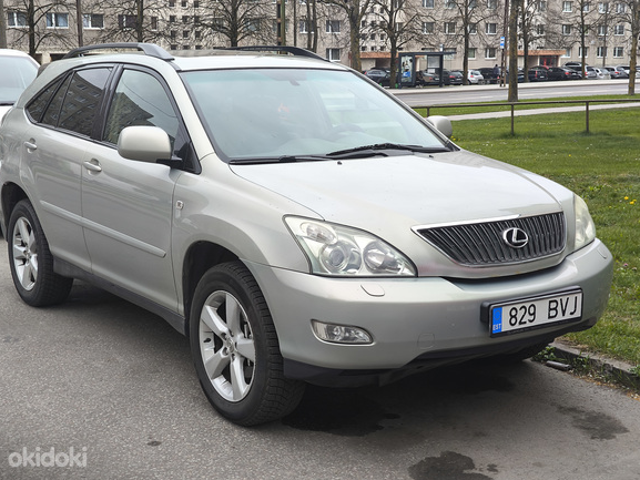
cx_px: 309
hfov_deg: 36.8
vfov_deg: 28.0
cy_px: 246
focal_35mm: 52
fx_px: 962
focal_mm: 7.1
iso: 50
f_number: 1.9
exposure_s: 1/141
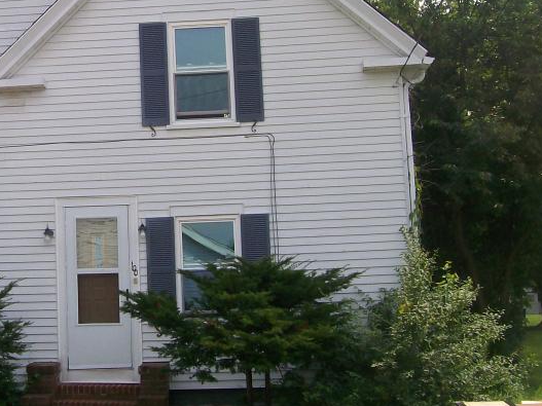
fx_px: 1096
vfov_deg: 20.8
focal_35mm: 70
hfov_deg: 26.9
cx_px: 62
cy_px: 106
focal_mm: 6
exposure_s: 1/545
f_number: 4.8
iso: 80
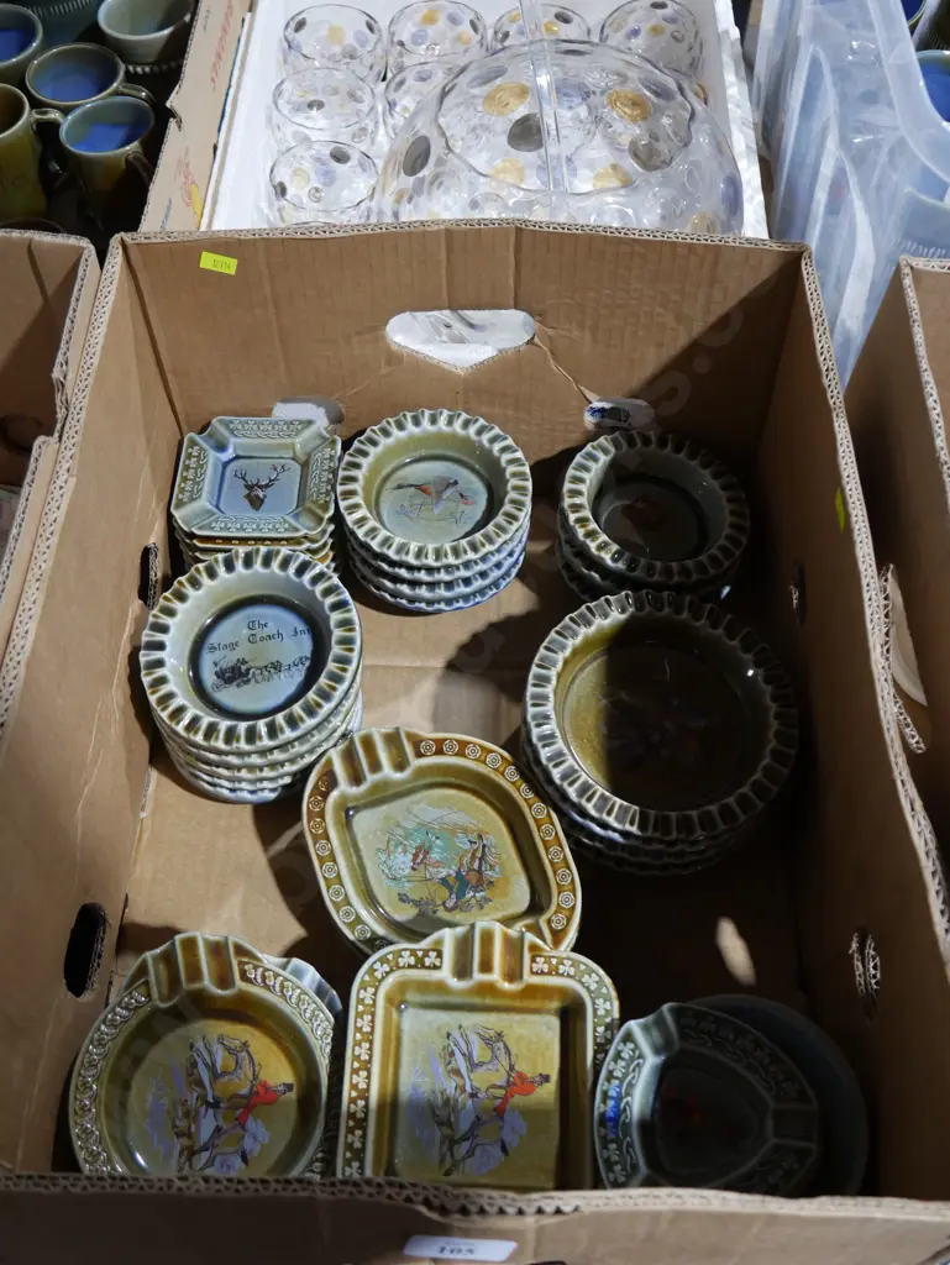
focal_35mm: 34
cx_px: 475
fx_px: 1243
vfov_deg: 53.9
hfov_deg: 41.8
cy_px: 632
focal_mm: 17
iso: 640
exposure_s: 1/60
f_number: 4
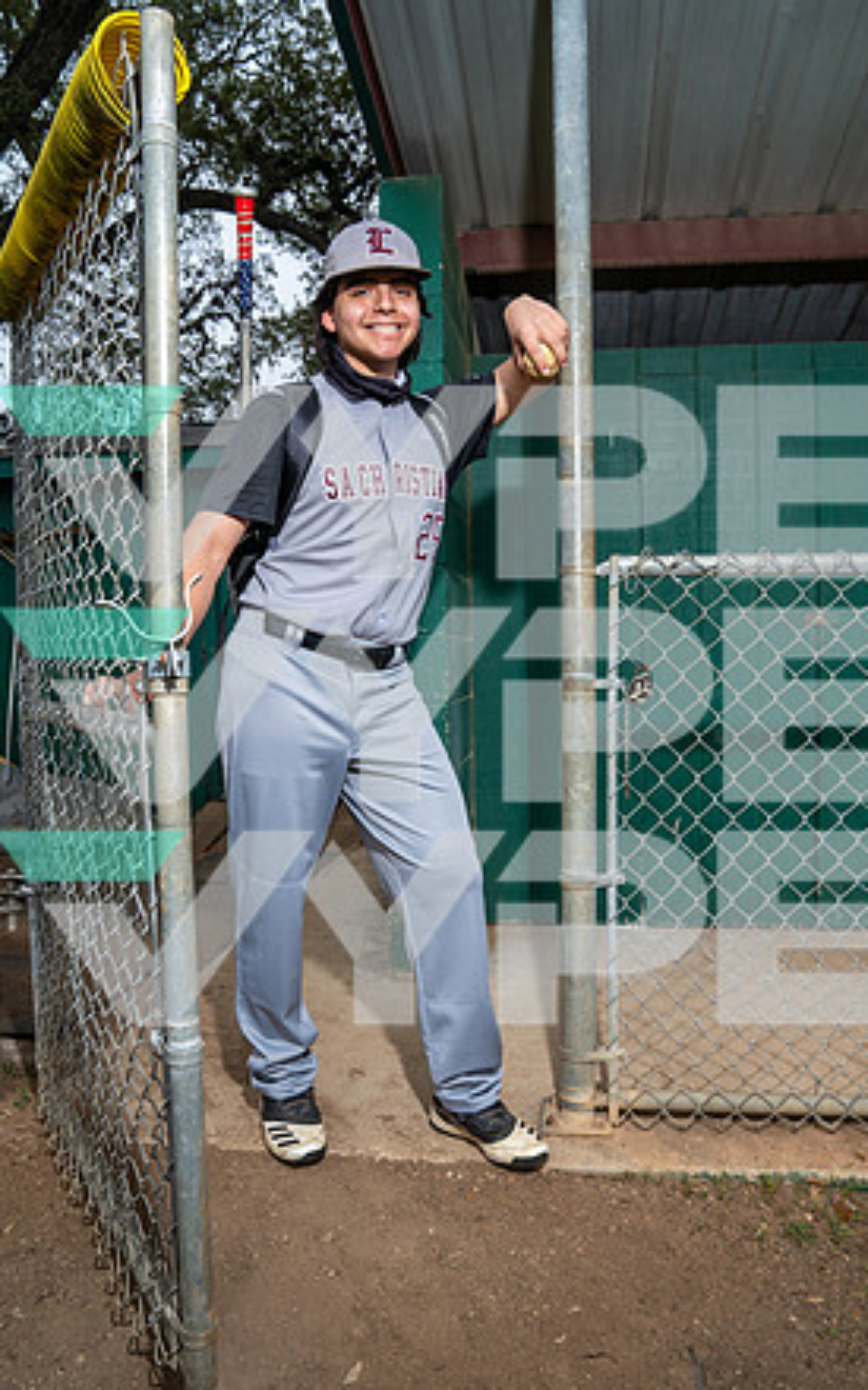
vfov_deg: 72.5
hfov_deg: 49.2
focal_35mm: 25
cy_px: 708
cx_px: 467
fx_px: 946
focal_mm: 24
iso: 100
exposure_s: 1/125
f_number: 6.3
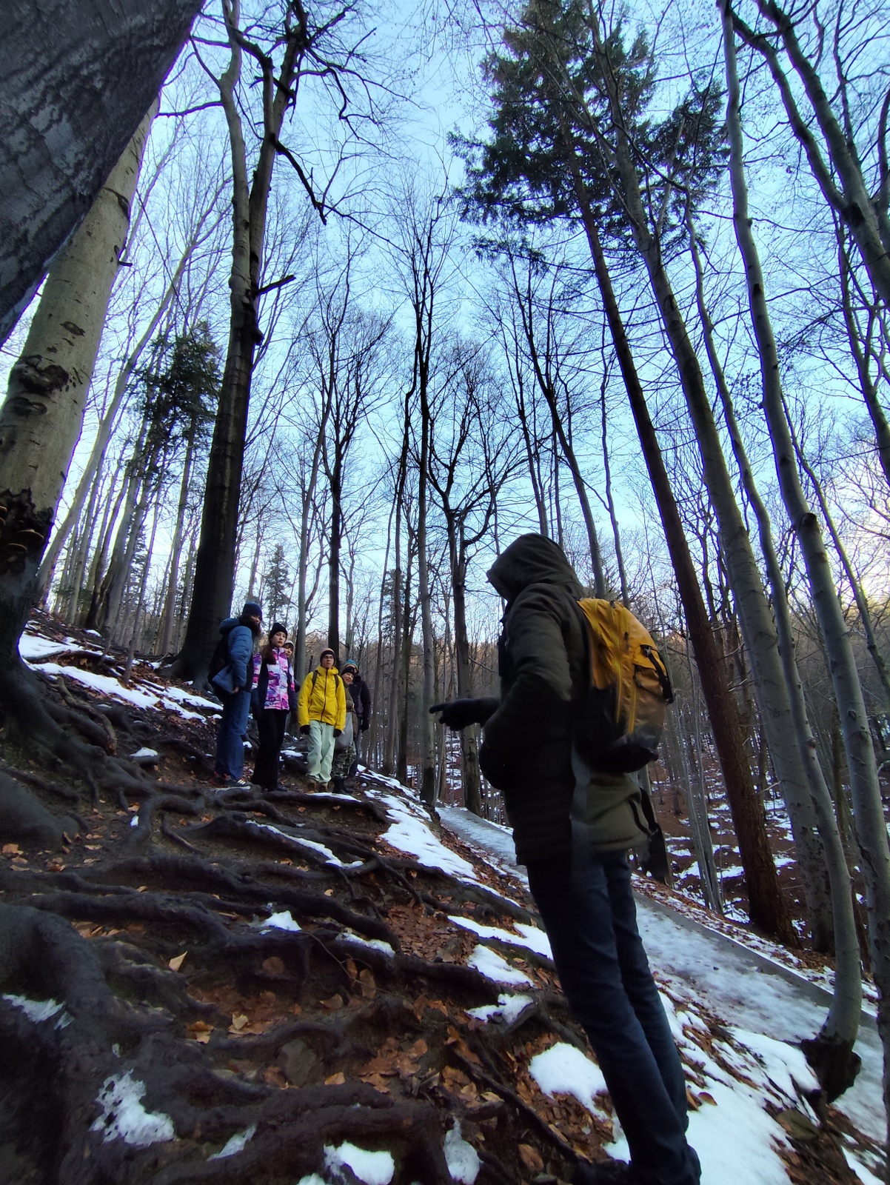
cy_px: 592
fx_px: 548
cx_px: 445
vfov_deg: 94.5
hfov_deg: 78.2
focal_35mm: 16
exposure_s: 1/227
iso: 50
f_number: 2.2
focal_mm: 1.65
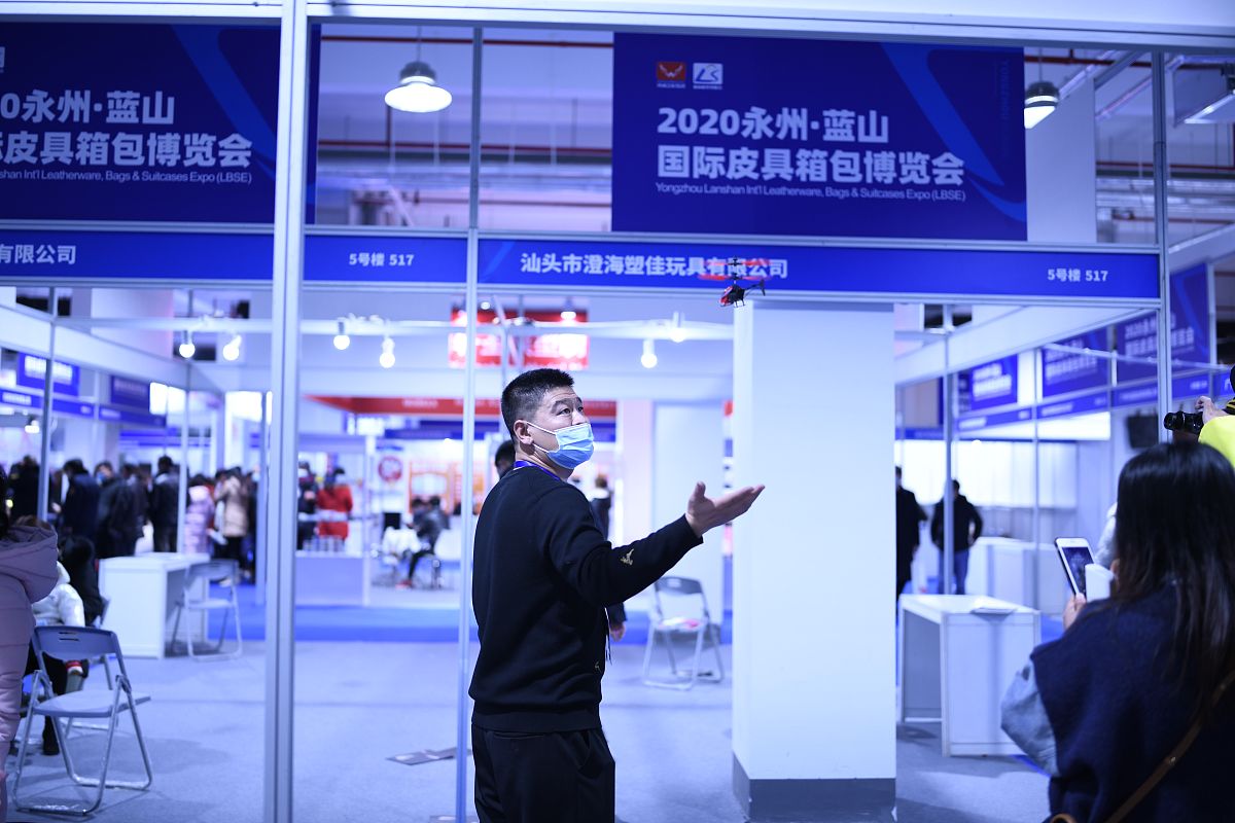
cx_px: 618
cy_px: 412
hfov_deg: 54.4
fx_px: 1201
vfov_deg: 37.9
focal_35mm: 35
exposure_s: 1/200
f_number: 1.4
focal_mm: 35
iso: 400
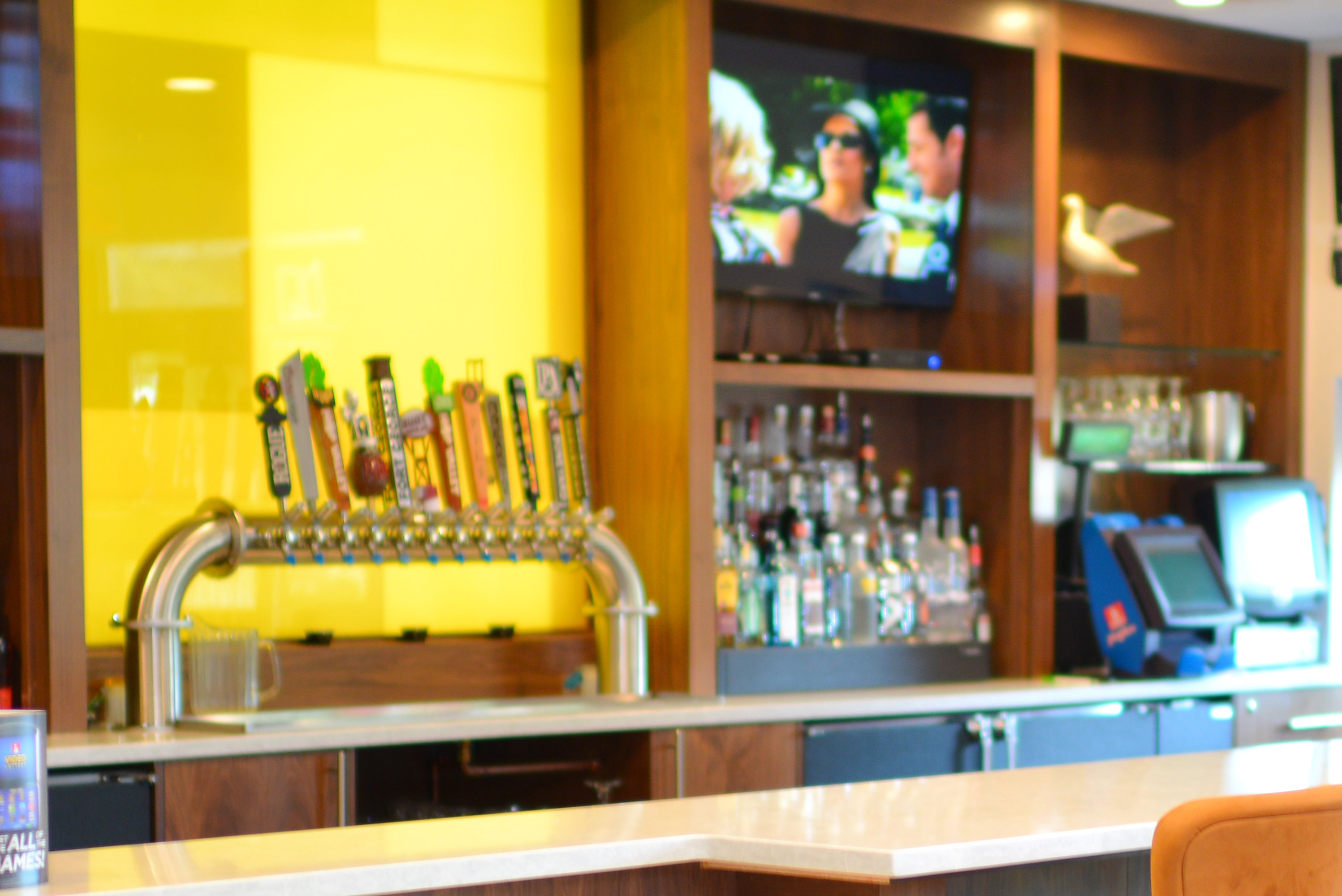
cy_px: 880
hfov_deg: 23.6
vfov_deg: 15.6
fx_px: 3207
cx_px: 770
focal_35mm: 86
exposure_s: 1/60
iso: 200
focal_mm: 35
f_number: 1.4
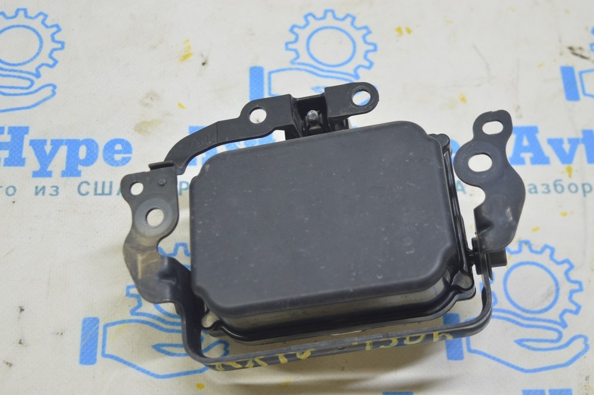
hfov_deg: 35.1
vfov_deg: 23.7
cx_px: 297
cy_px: 198
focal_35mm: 57
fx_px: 940
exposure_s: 1/20
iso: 400
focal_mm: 38
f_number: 5.6
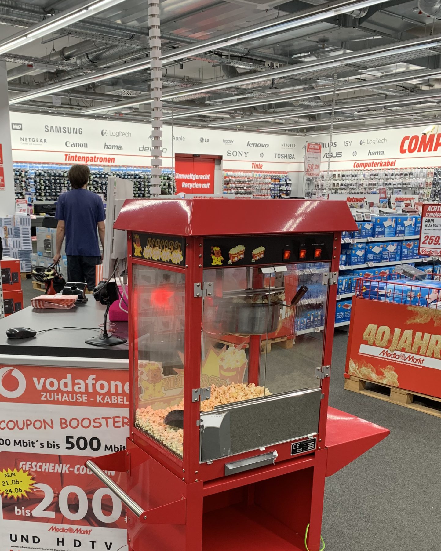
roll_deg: +0.2
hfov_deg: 40.9
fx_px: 587
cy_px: 371
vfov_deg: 49.3
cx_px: 171
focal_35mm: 36
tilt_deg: -15.9
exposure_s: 1/76
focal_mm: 4.25
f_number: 1.8
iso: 100
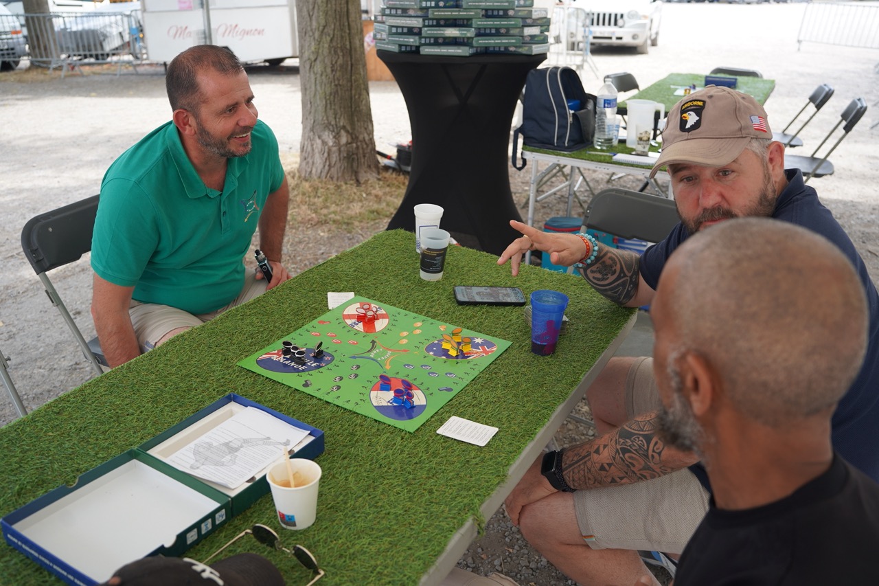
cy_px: 293
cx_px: 440
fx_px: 740
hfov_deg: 61.4
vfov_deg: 43.2
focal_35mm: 30
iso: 160
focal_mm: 30.3
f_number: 4
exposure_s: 1/160
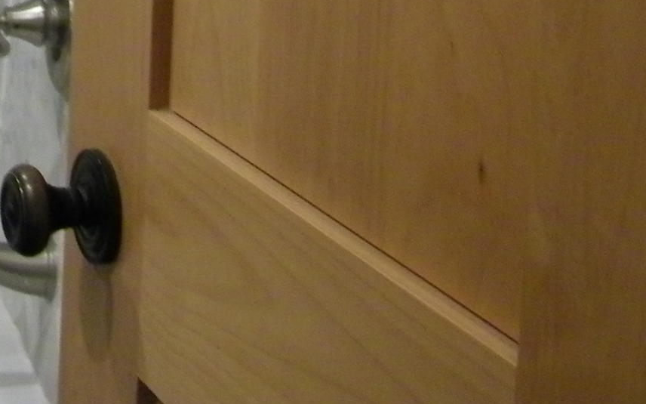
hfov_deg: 18.4
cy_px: -393
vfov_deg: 11.4
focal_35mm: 104
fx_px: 1831
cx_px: -238
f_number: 3.5
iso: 200
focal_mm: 5
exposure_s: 1/20
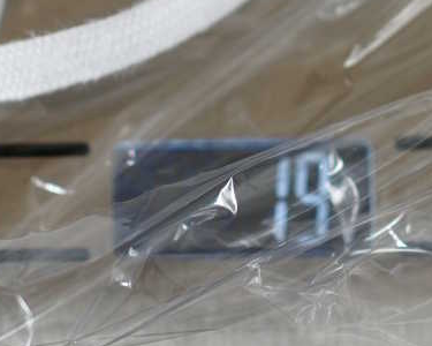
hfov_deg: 11.5
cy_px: -138
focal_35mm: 168
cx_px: 223
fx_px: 2148
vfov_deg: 9.0
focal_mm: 35
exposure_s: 1/160
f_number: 2.2
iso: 320
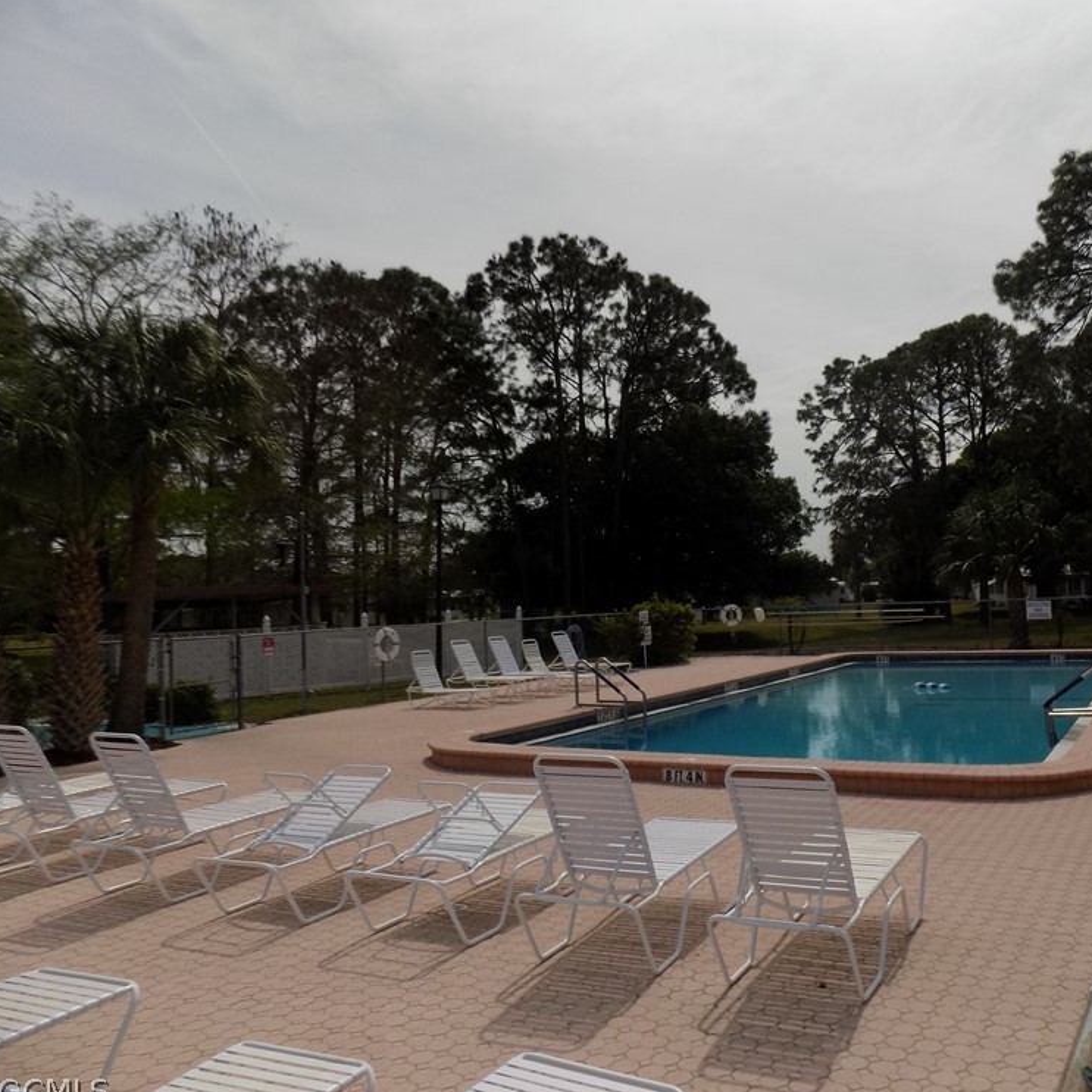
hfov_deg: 56.2
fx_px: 999
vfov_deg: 57.3
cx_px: 723
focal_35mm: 28
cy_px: 551
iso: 80
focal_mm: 4
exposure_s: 1/320
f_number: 9.9
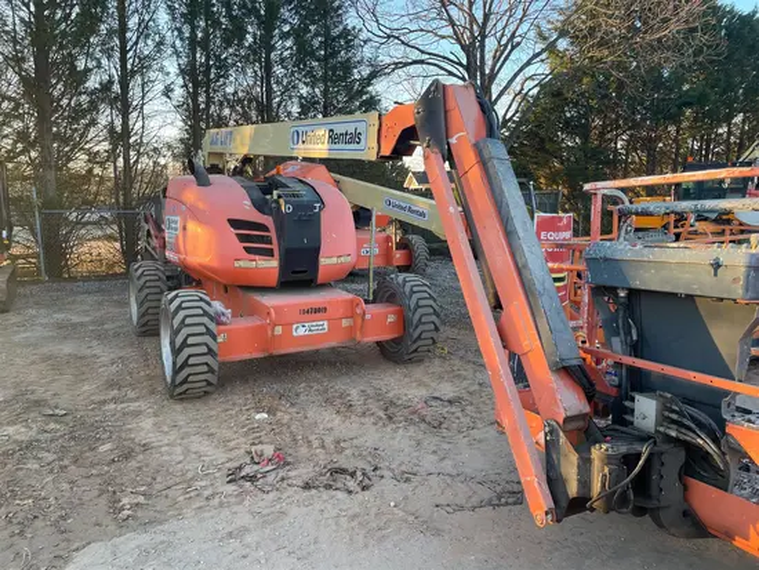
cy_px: 285
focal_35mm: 26
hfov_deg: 67.3
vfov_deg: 53.1
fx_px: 570
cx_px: 380
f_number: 1.6
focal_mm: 4.2
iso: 32
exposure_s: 1/134
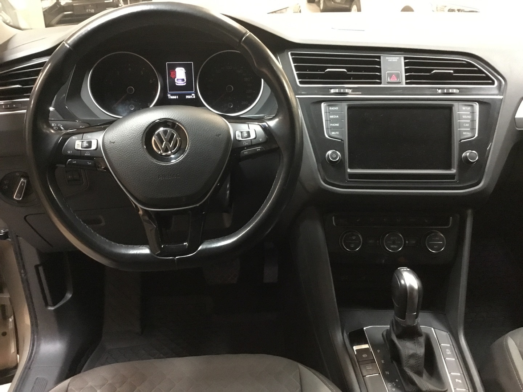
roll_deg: +0.6
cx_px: 262
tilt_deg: -27.4
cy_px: 196
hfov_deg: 58.4
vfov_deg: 45.4
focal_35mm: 31
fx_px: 468
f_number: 2.4
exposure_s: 1/17
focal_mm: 3.3
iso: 320
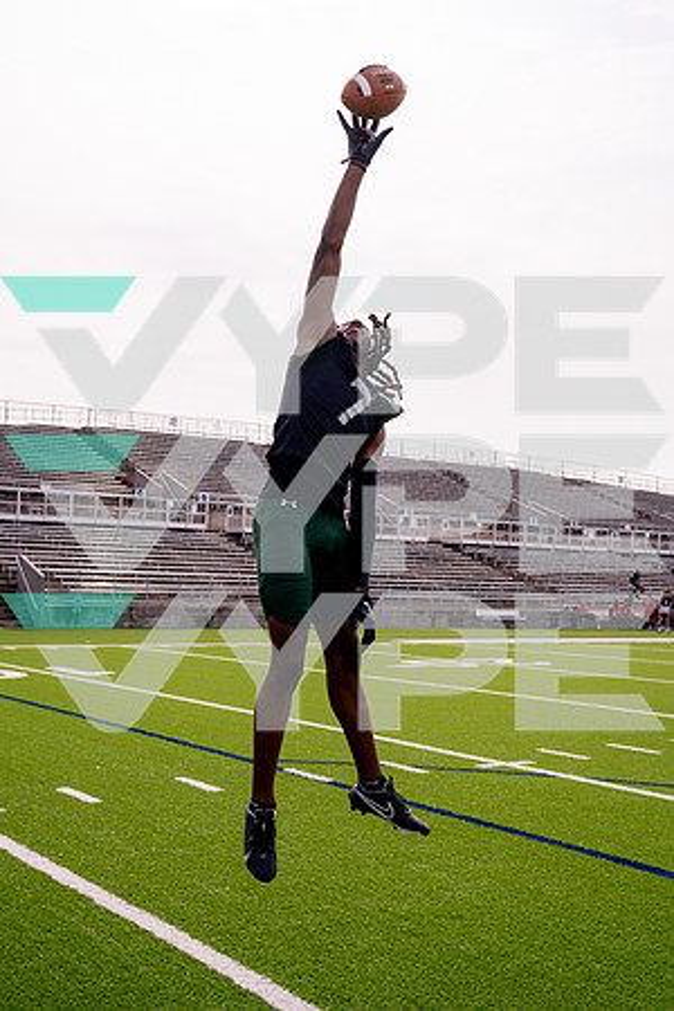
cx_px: 337
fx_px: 1151
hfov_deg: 32.6
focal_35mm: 41
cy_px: 506
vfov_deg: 47.4
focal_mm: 41
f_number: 5.6
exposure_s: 1/1250
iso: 100
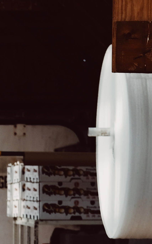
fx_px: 1578
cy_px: 308
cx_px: -146
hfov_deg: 5.4
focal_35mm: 238
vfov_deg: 8.7
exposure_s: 1/320
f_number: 4
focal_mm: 35
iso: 200
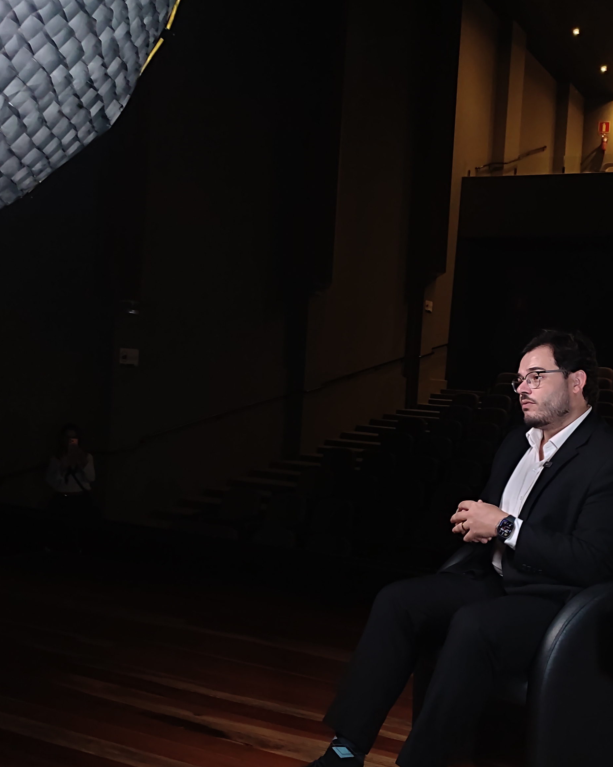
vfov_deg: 43.8
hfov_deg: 35.4
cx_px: 404
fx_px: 953
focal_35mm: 42
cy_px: 424
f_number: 1.9
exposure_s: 1/20
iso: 763
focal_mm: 6.04
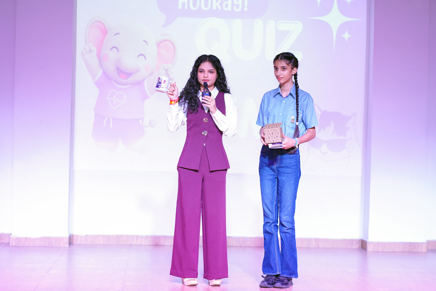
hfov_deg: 23.9
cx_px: 218
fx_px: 1029
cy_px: 146
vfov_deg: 16.1
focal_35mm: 85
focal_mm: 85
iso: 640
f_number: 2.5
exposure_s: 1/200
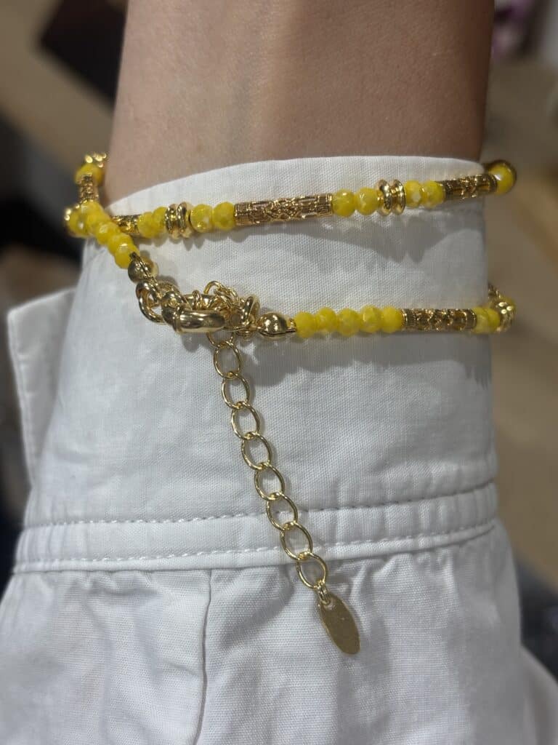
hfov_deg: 28.0
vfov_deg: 36.8
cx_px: 279
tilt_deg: -45.6
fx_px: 1118
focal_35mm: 52
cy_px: 372
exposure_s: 1/100
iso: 25
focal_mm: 5.96
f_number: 1.6
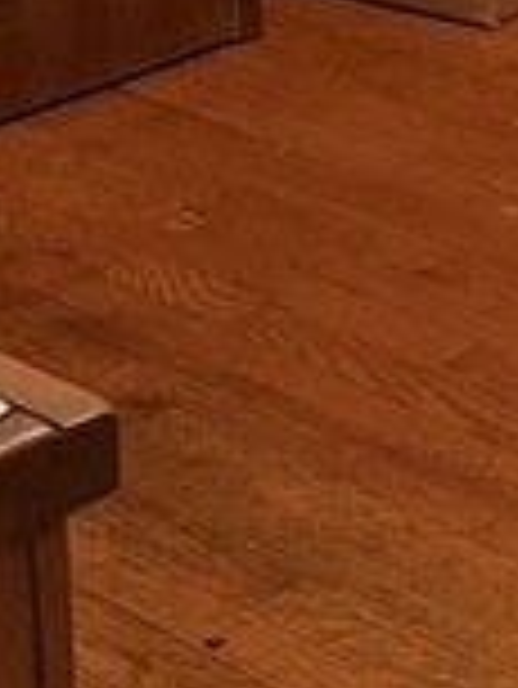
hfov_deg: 8.4
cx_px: 955
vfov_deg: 10.4
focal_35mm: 169
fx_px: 3367
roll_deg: +1.5
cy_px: -827
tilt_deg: -7.0
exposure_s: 1/40
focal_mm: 6.76
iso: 800
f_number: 1.78
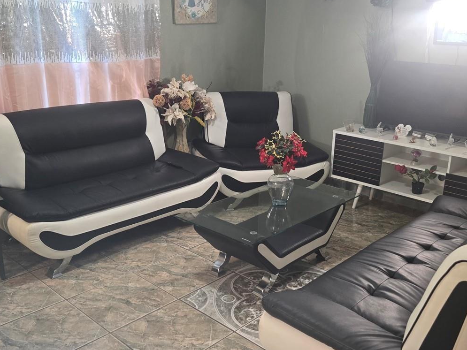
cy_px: 177
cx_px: 250
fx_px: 499
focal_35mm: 37
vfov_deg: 38.7
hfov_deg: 50.1
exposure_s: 1/15
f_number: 1.8
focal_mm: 5.4
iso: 125
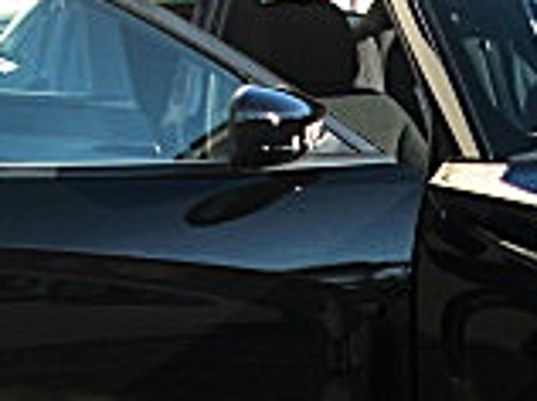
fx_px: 2261
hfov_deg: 13.2
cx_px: 663
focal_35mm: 146
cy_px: 404
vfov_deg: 10.1
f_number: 2.8
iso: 50
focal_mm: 6.3
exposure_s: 1/160
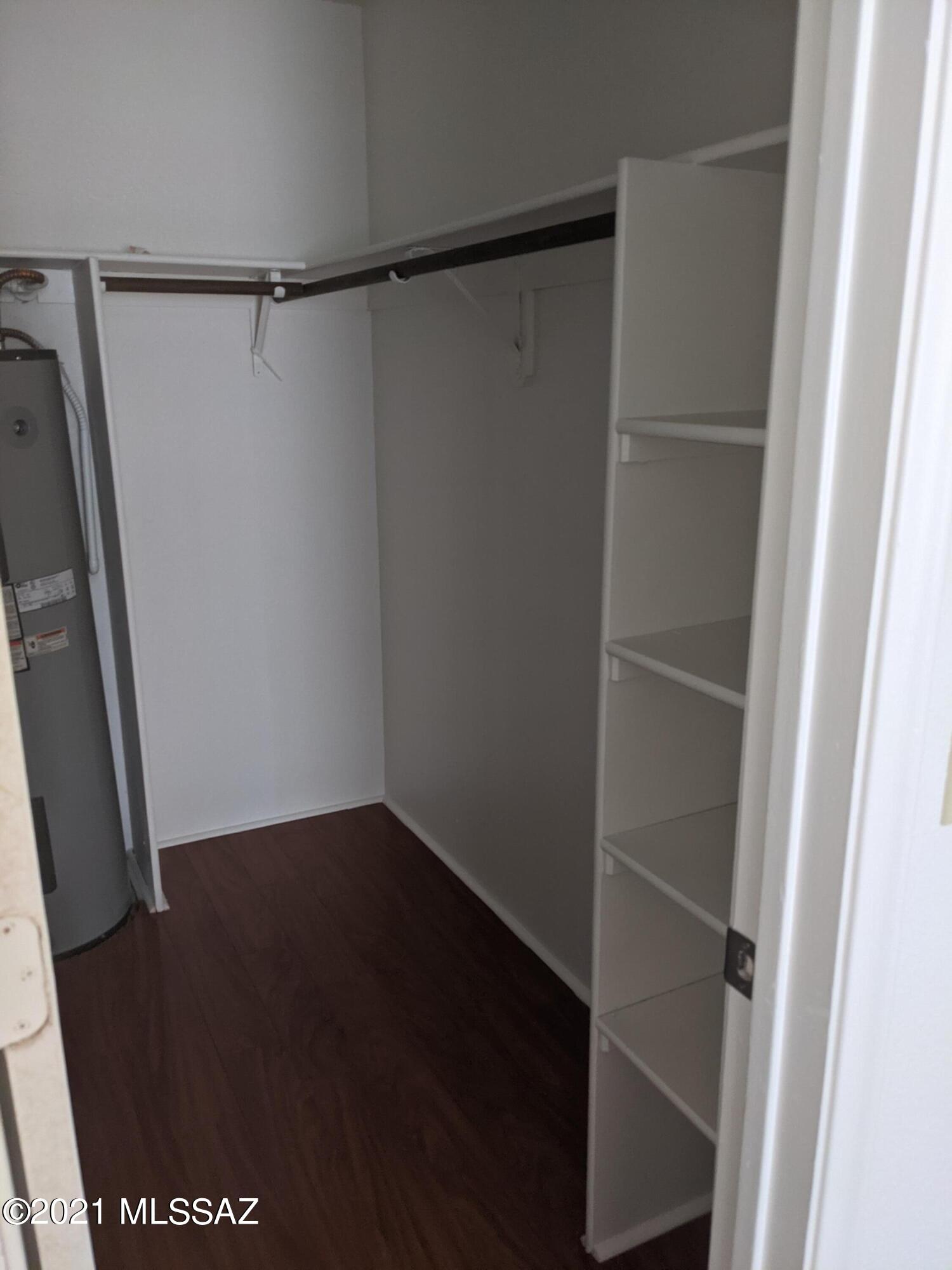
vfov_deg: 65.3
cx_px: 476
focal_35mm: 27
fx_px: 990
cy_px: 635
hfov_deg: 51.4
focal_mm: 4.38
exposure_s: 1/90
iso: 217
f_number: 1.73
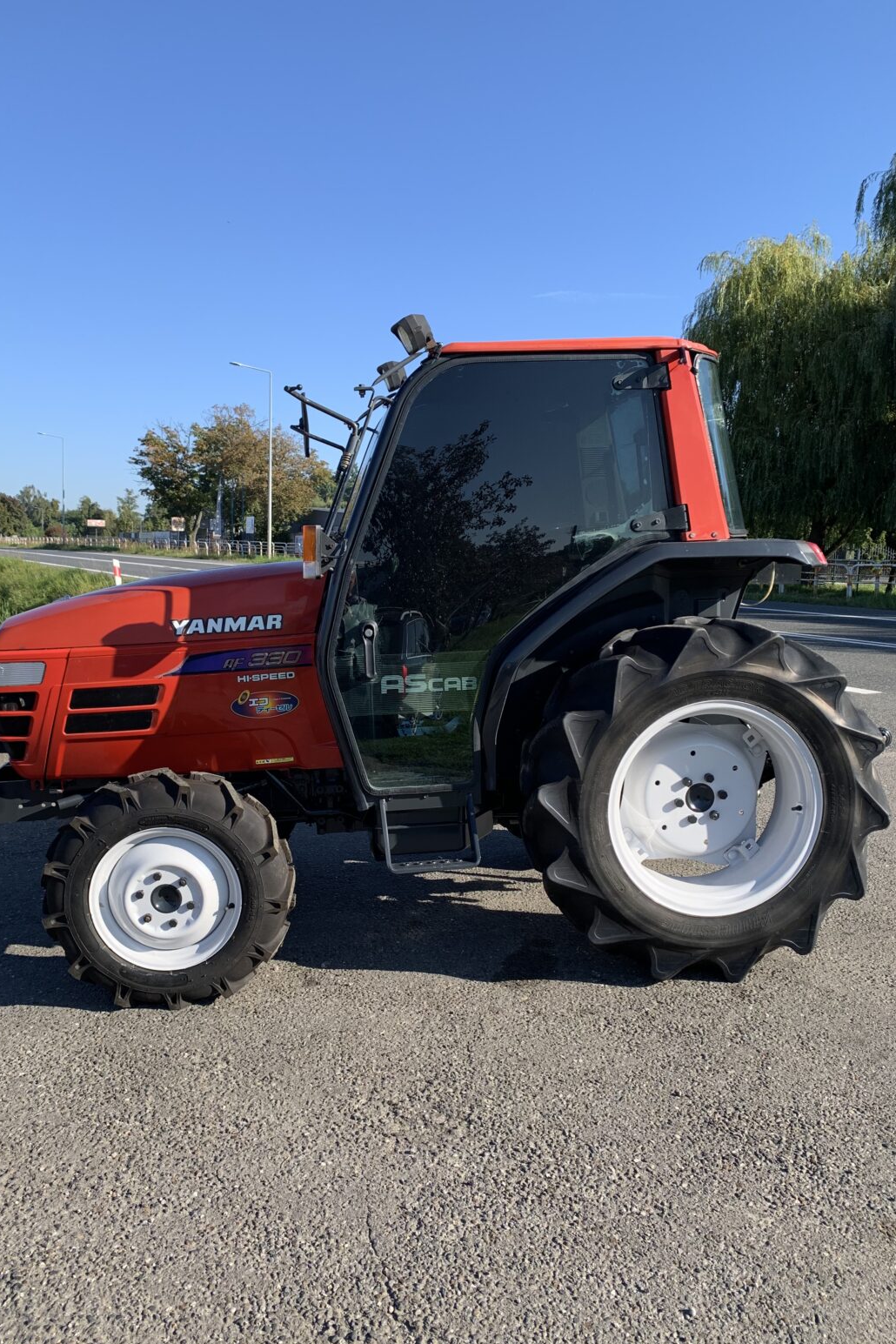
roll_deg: -0.7
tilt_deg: -5.1
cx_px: 416
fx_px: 1045
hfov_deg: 46.4
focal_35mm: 28
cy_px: 654
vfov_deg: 65.5
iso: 25
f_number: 1.8
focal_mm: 4.25
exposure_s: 1/1205
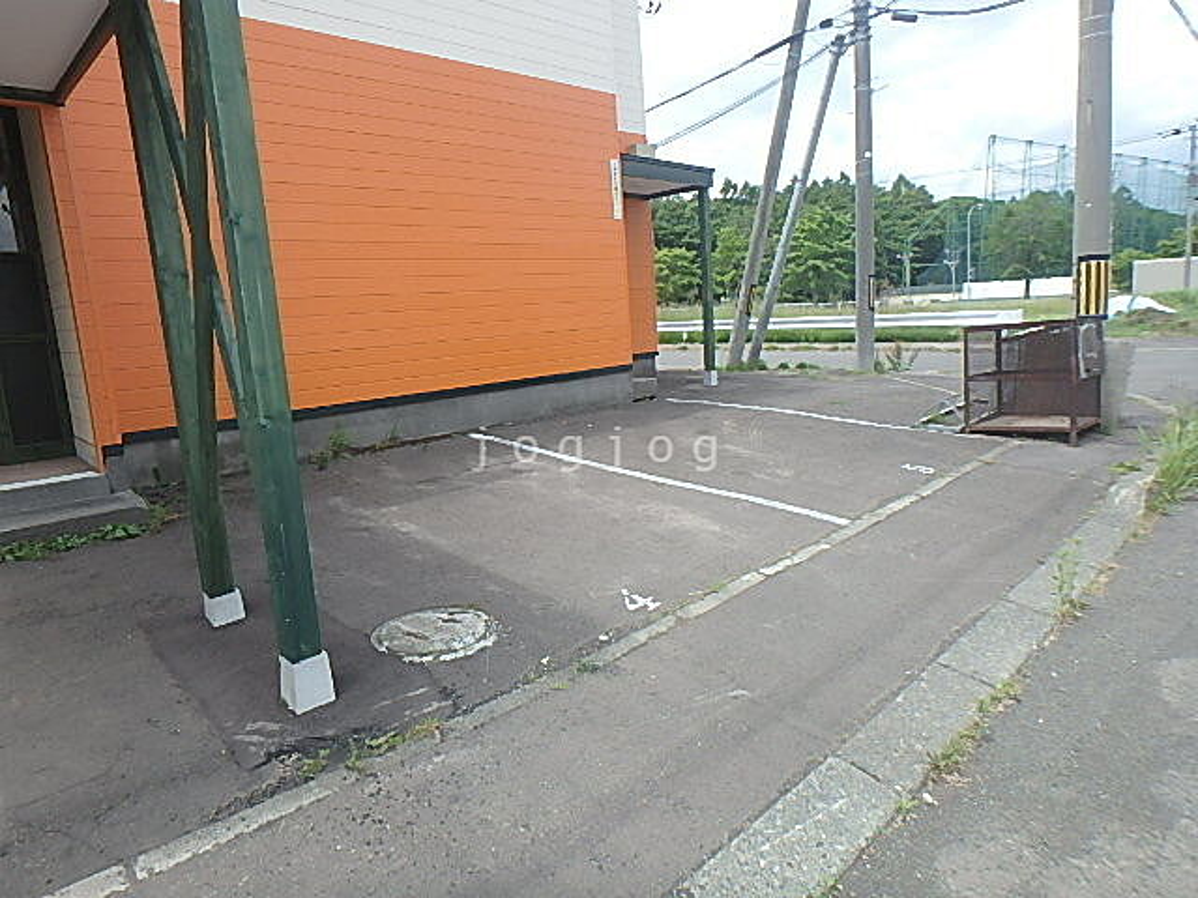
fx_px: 727
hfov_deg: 79.0
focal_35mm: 21
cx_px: 599
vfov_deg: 63.4
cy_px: 449
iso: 125
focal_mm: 3.7
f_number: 3.5
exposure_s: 1/640
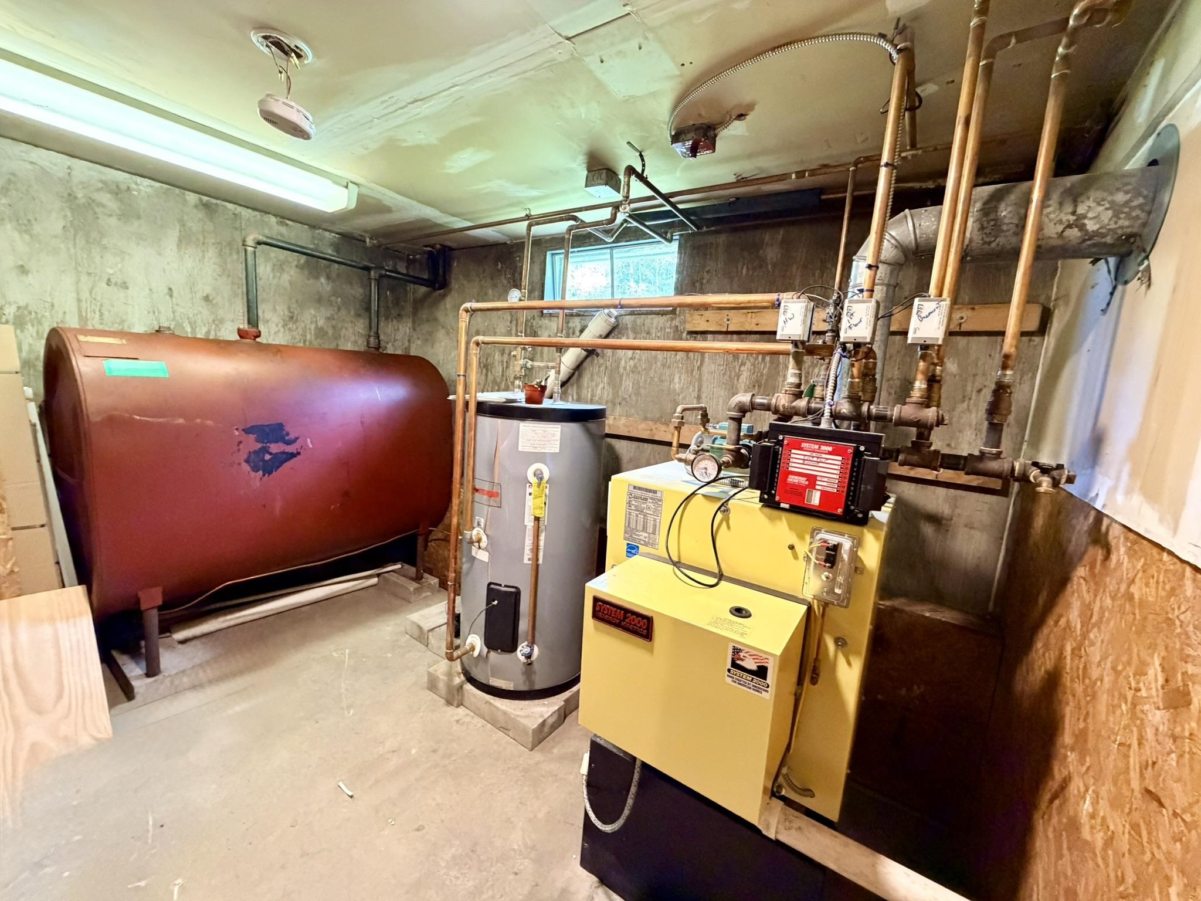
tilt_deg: -8.7
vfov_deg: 85.7
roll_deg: -3.8
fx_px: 486
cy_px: 450
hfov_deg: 102.1
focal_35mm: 14
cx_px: 600
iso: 800
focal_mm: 2.22
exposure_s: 1/60
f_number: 2.2
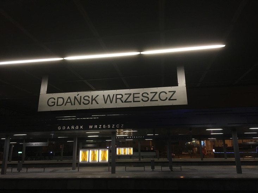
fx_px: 216
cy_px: 96
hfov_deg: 61.7
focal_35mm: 29
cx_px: 129
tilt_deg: +13.5
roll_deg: +1.1
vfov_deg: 48.2
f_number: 2.2
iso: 200
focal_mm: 4.15
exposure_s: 1/33
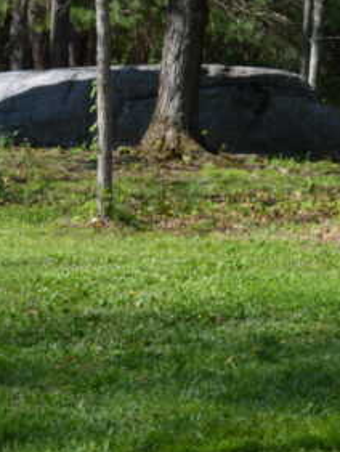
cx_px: 635
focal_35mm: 152
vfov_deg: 13.0
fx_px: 1984
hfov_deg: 9.3
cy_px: 198
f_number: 8
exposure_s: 1/250
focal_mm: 29
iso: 200
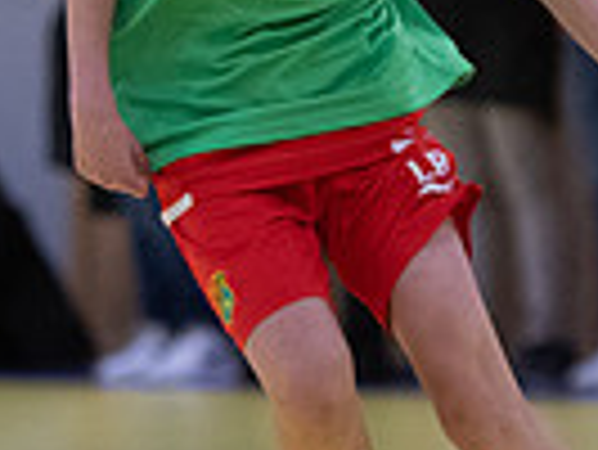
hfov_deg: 2.0
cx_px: 148
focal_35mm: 1003
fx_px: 17343
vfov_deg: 1.5
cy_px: 119
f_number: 3.2
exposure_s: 1/400
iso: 3600
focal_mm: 160
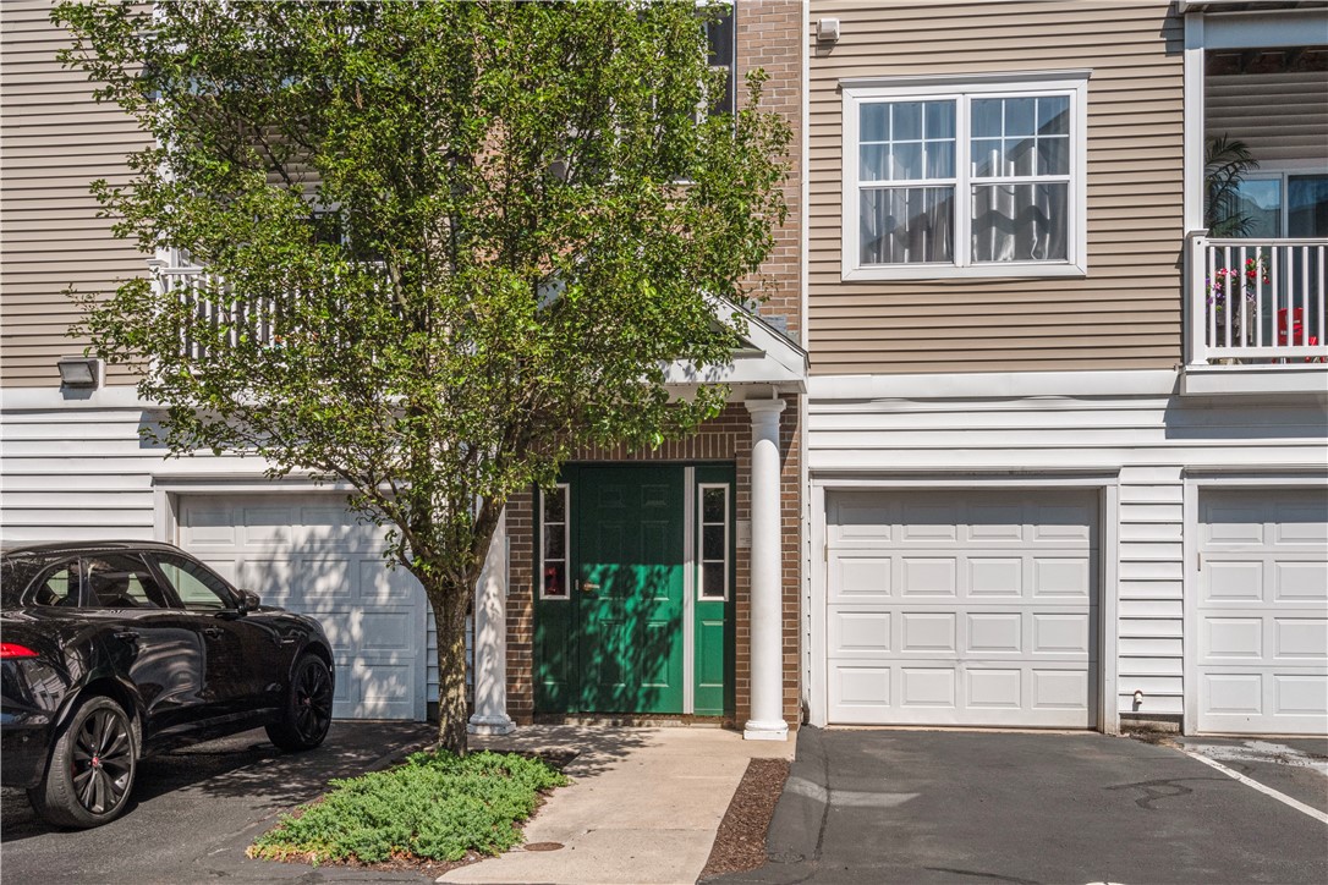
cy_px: 442
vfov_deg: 36.9
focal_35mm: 36
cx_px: 664
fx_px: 1328
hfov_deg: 53.1
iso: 400
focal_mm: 24
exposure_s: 1/800
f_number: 14
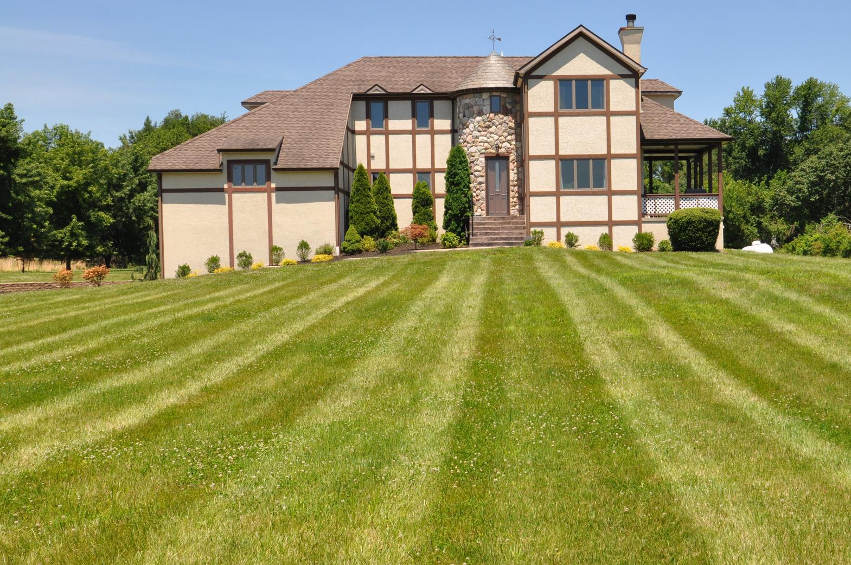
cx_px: 555
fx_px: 1110
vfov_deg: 28.6
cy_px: 267
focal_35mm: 47
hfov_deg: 41.5
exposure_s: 1/350
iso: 250
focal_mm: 24
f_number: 9.5
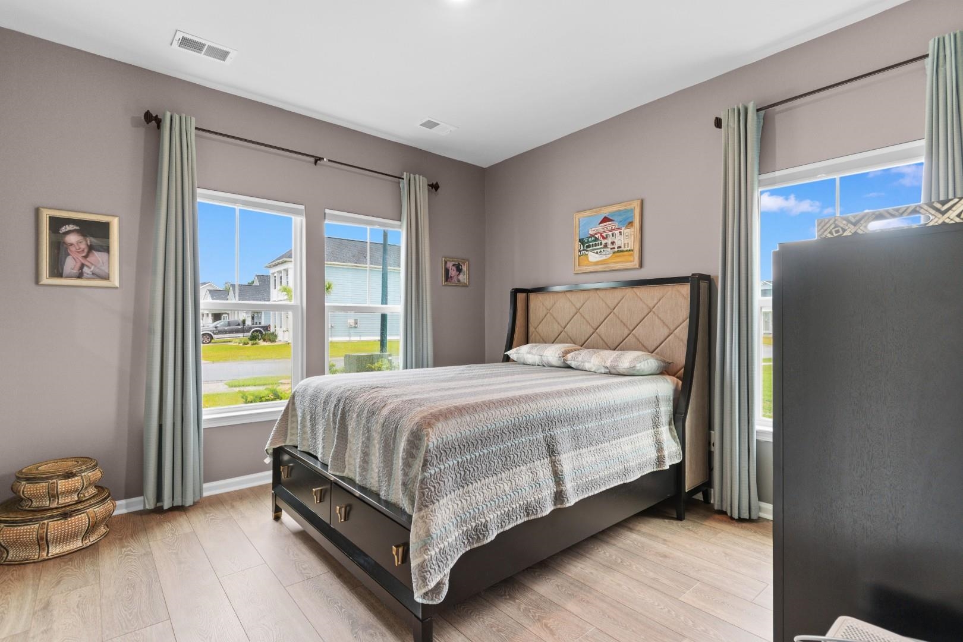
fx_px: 428
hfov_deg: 96.7
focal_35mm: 16
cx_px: 482
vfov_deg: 73.7
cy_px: 321
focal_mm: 11
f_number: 4.8
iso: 100
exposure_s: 1/6
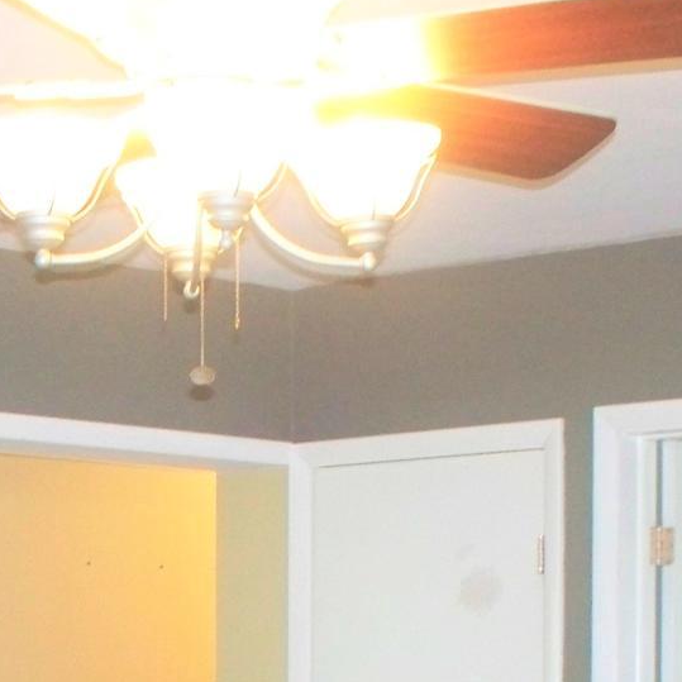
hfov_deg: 14.3
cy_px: 959
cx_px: 76
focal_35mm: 121
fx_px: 2697
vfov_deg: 13.7
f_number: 2.8
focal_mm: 7.54
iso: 400
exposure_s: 1/30
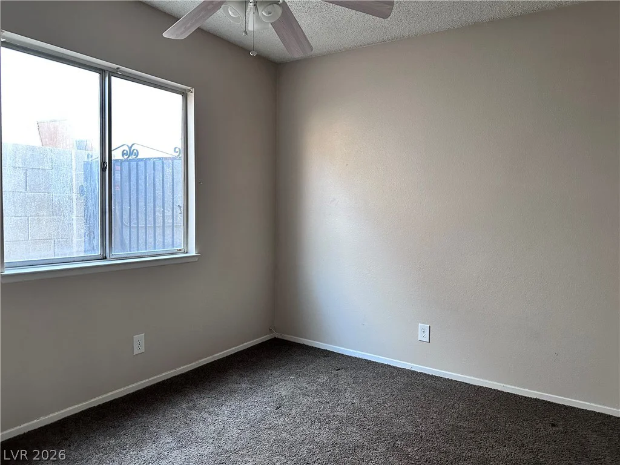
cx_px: 310
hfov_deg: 71.6
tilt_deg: -3.2
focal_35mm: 24
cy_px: 232
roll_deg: -1.7
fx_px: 430
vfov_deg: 56.8
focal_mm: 6.86
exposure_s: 1/60
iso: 400
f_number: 1.78
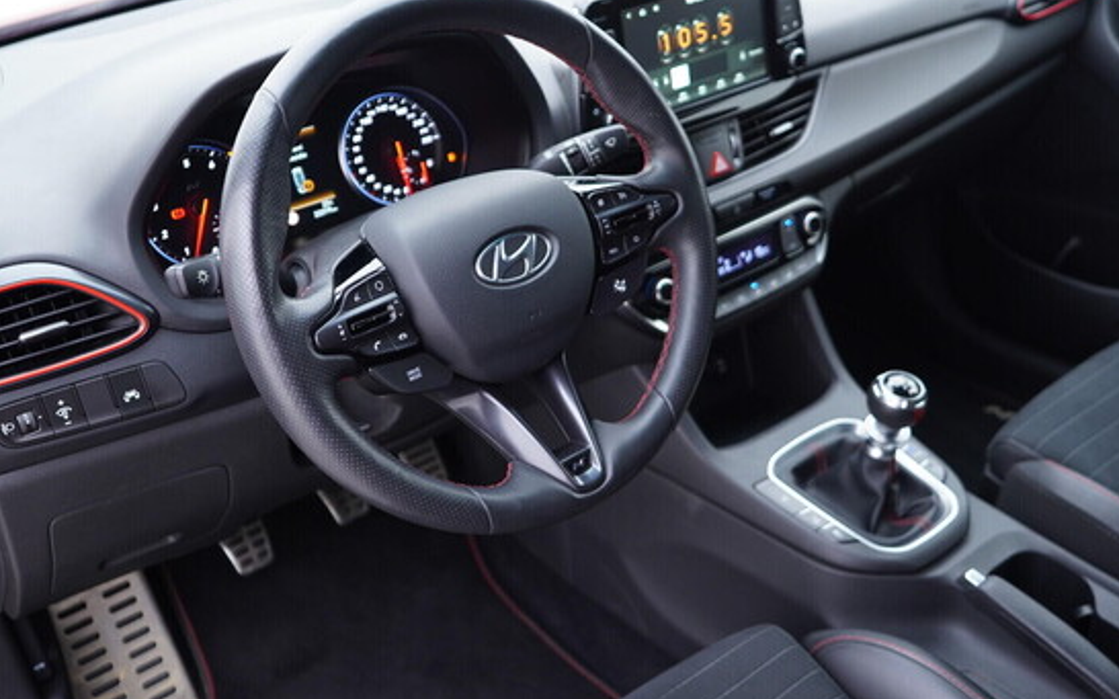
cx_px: 560
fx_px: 1128
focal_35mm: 37
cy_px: 331
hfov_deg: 52.8
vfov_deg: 34.4
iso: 320
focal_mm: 24
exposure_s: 1/40
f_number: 2.8
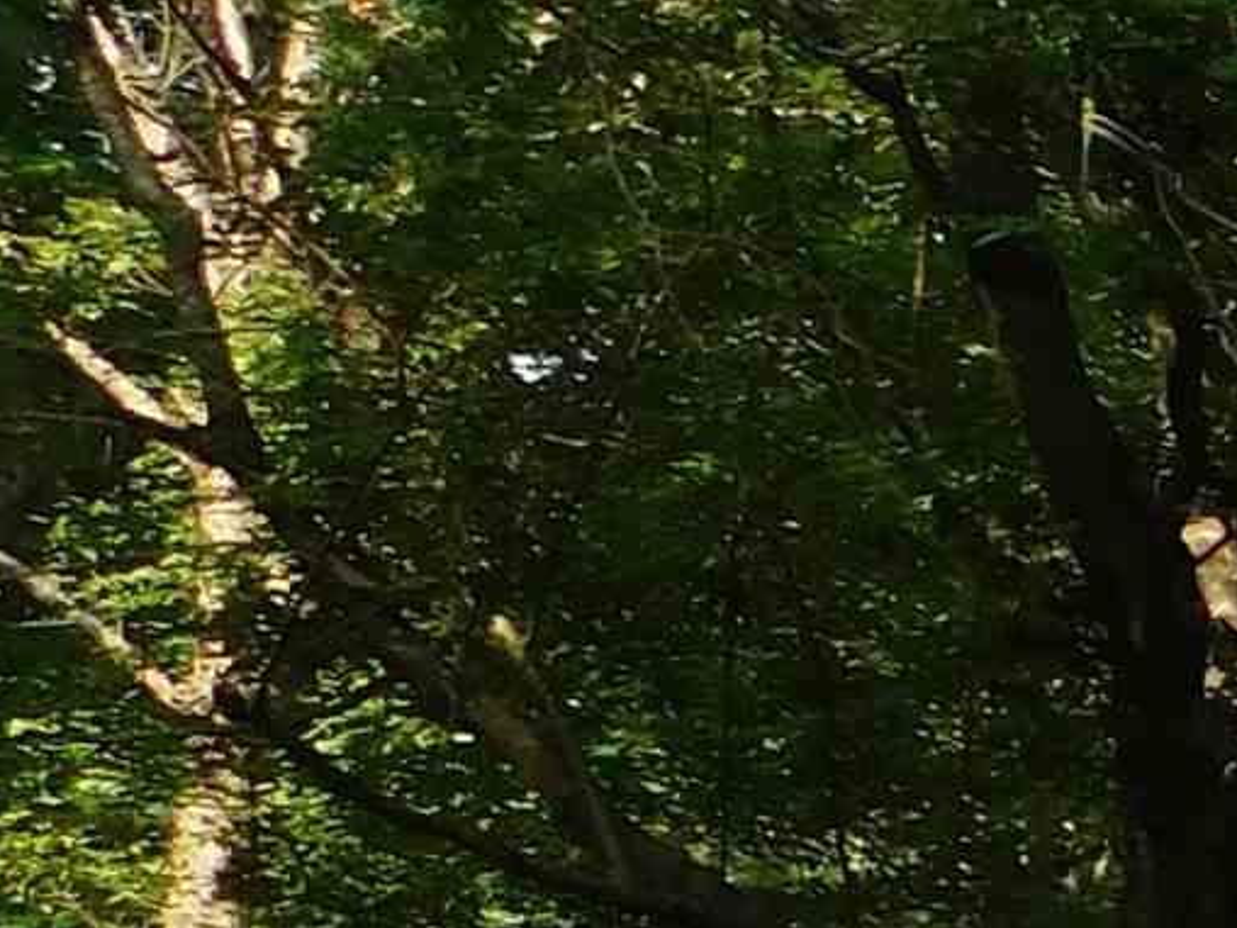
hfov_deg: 11.0
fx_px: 4967
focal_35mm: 139
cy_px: 972
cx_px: 3329
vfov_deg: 10.6
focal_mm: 4
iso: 125
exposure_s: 1/320
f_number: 3
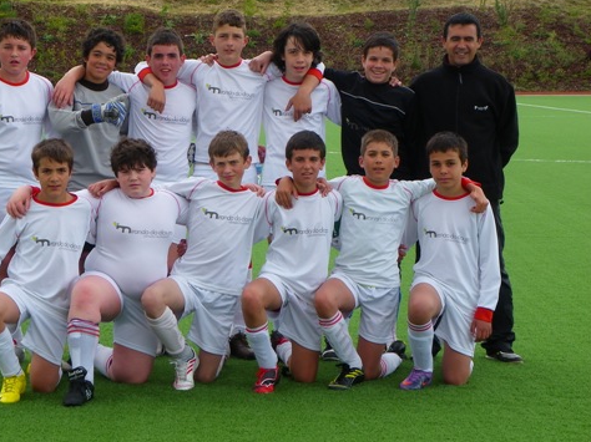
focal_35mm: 131
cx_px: 196
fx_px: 2235
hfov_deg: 15.0
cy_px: 163
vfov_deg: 11.3
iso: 50
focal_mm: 17.1
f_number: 5.6
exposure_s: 1/100
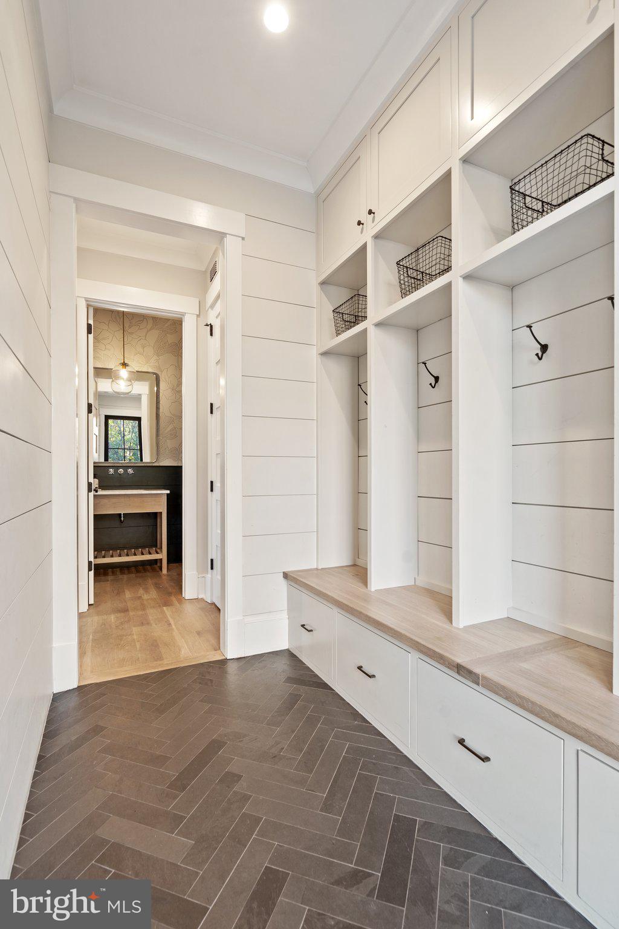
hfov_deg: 73.7
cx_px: 310
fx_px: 413
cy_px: 464
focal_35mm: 16
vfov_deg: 96.7
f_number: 8
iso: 500
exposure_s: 1/4
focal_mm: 16
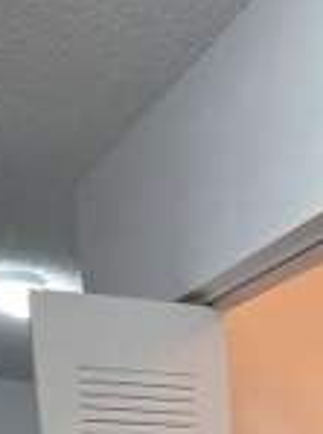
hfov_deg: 23.0
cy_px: 690
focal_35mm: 56
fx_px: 700
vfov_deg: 24.5
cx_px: 422
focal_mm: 2.2
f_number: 2.2
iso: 250
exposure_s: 1/120
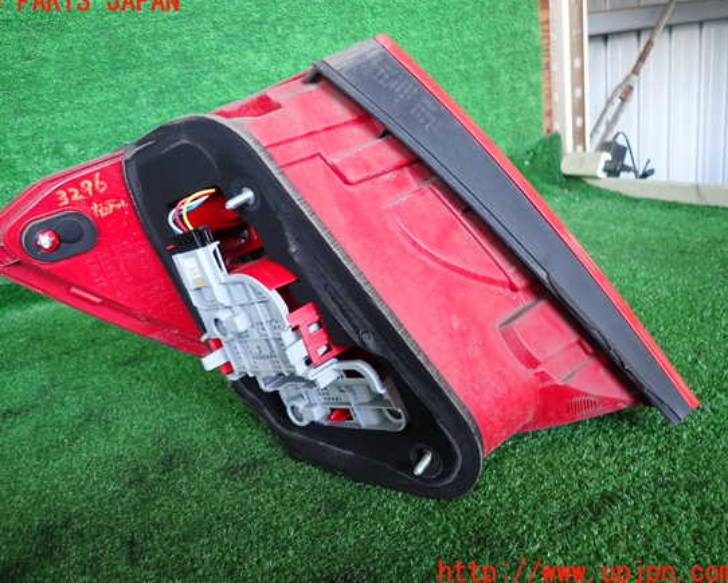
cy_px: 287
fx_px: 582
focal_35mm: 27
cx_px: 338
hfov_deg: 64.0
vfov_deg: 53.2
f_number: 2
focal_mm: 4.5
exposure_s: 1/60
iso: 160
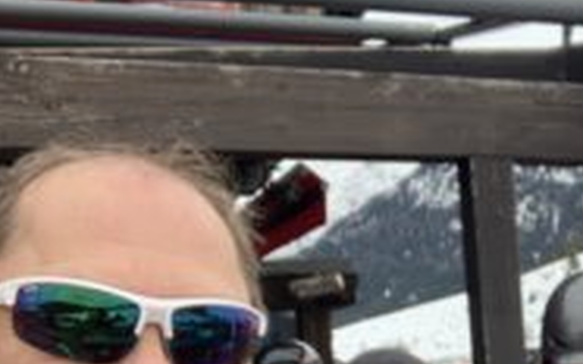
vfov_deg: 17.1
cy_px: 424
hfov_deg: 26.6
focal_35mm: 73
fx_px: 1159
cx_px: 596
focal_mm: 2.87
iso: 25
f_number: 2.2
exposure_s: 1/121
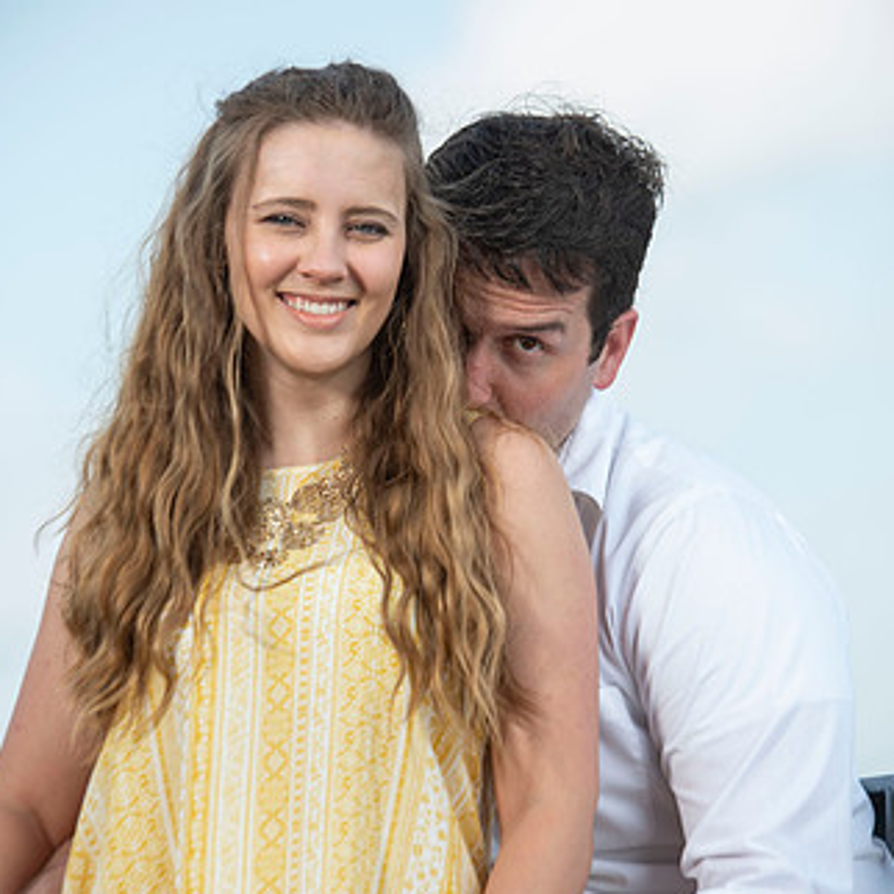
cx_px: 458
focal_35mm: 260
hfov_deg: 6.7
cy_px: 491
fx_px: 7597
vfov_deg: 6.7
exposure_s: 1/200
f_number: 5.6
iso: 50
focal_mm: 170
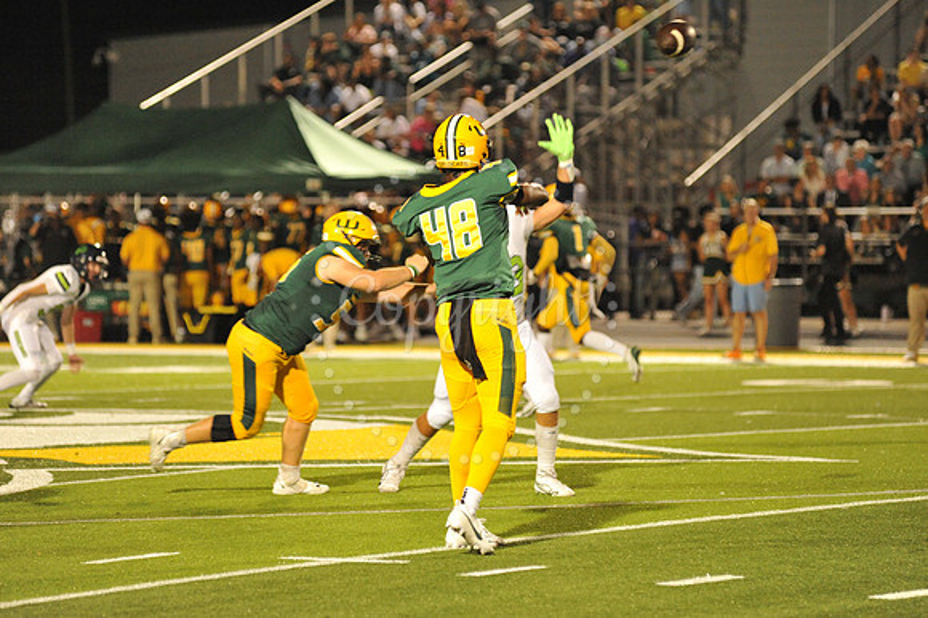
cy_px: 309
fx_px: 5152
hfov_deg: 10.3
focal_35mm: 200
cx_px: 464
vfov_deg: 6.9
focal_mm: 200
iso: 6400
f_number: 4
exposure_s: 1/320
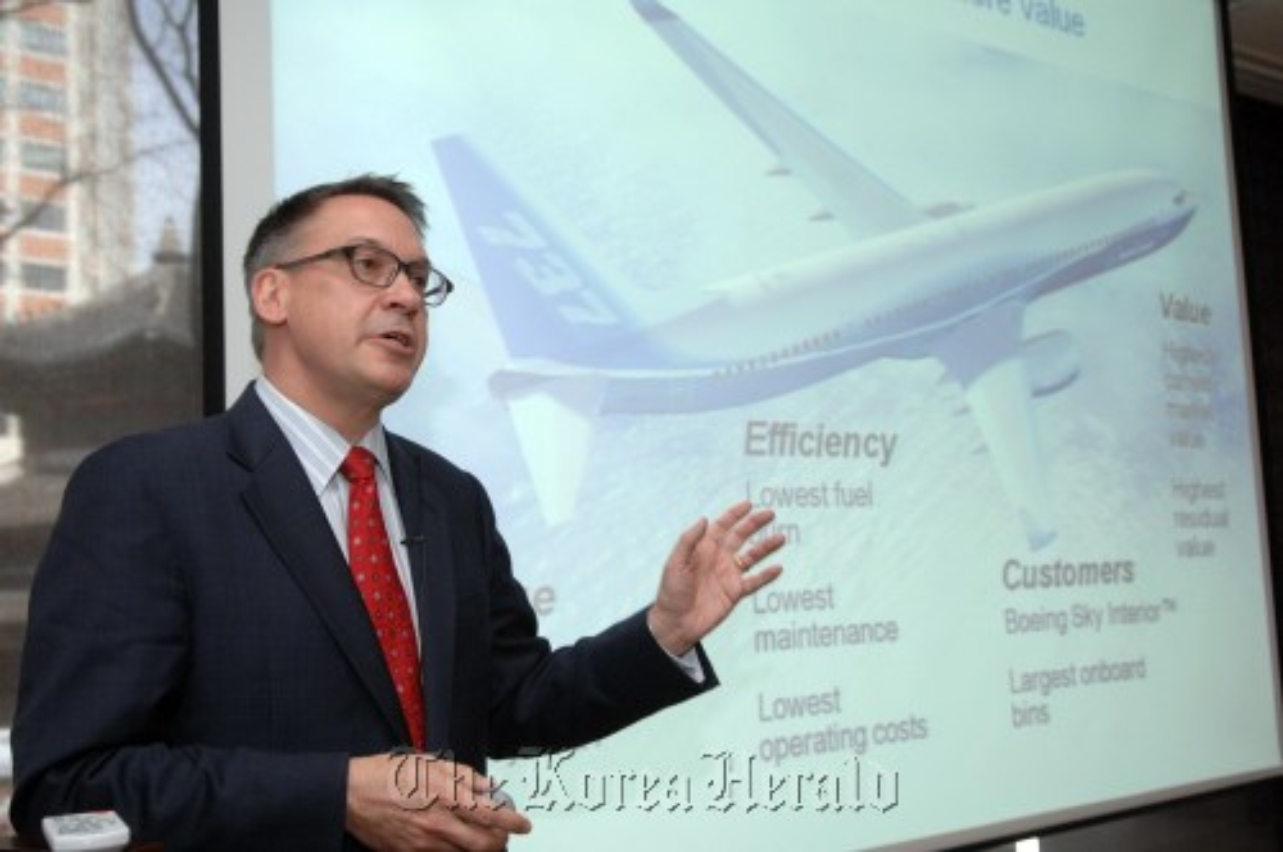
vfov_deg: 38.3
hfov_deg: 55.2
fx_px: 1228
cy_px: 426
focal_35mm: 34
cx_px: 642
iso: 400
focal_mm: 23
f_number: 3.5
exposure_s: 1/80
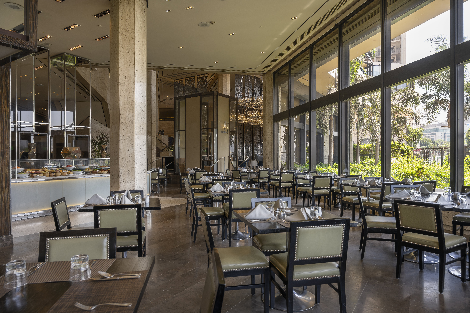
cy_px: 156
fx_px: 313
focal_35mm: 24
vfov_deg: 53.1
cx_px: 235
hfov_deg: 73.7
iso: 50
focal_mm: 24
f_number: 5.6
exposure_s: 1/13
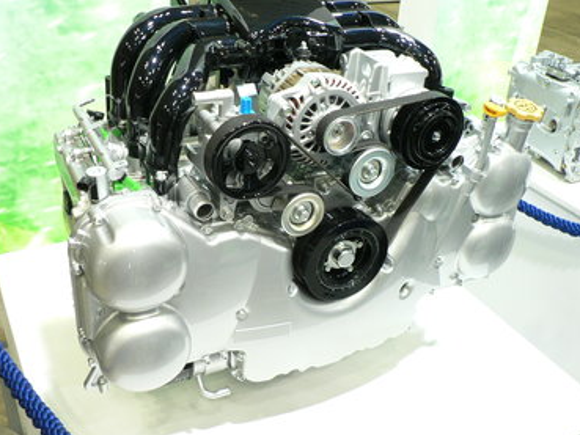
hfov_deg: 47.8
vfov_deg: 36.8
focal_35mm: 39
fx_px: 654
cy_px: 209
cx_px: 273
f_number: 2.8
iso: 200
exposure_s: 1/30
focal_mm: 6
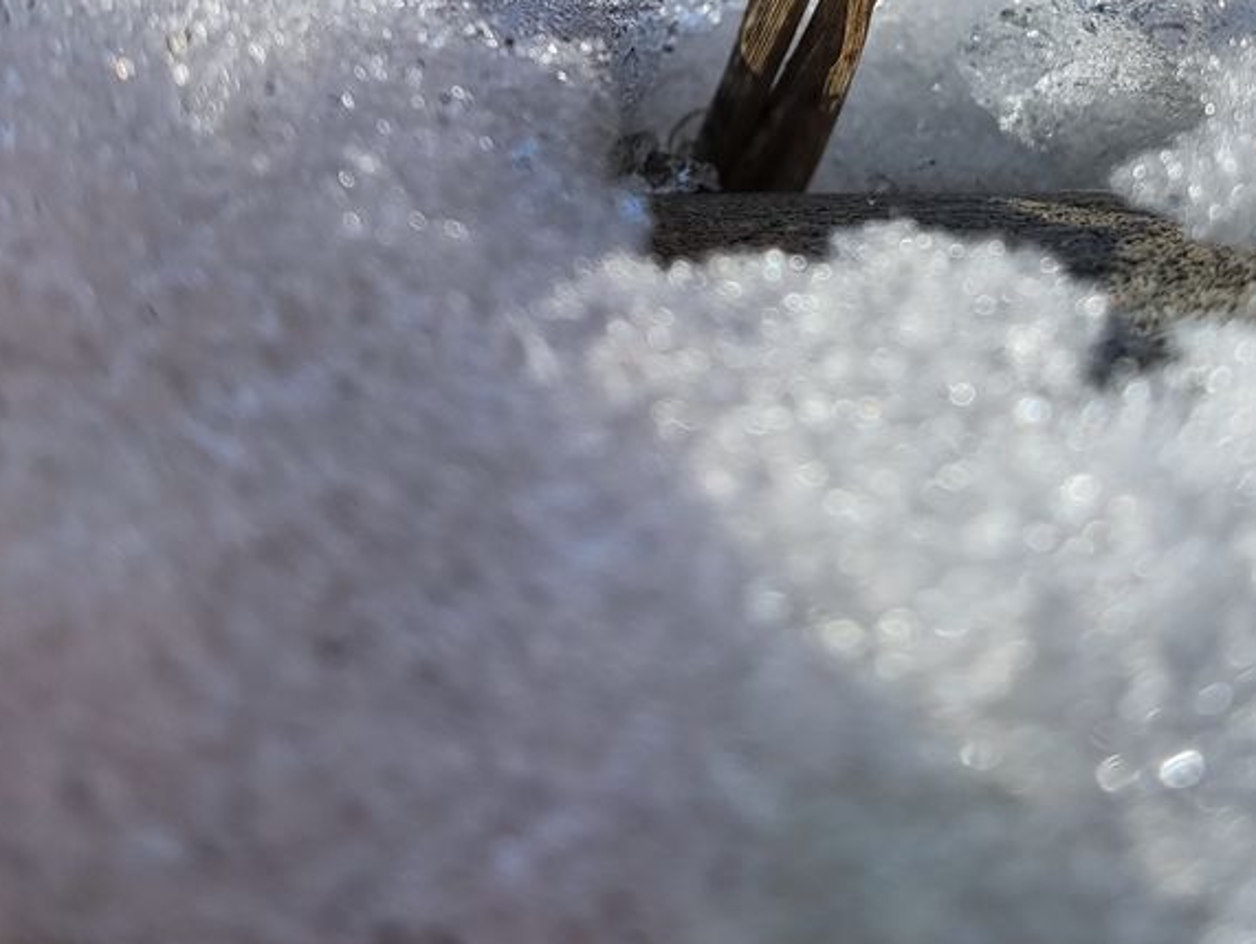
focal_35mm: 56
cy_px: -22
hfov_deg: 34.1
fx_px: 2033
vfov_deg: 24.8
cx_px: 794
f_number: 1.79
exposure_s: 1/815
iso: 50
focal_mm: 4.71
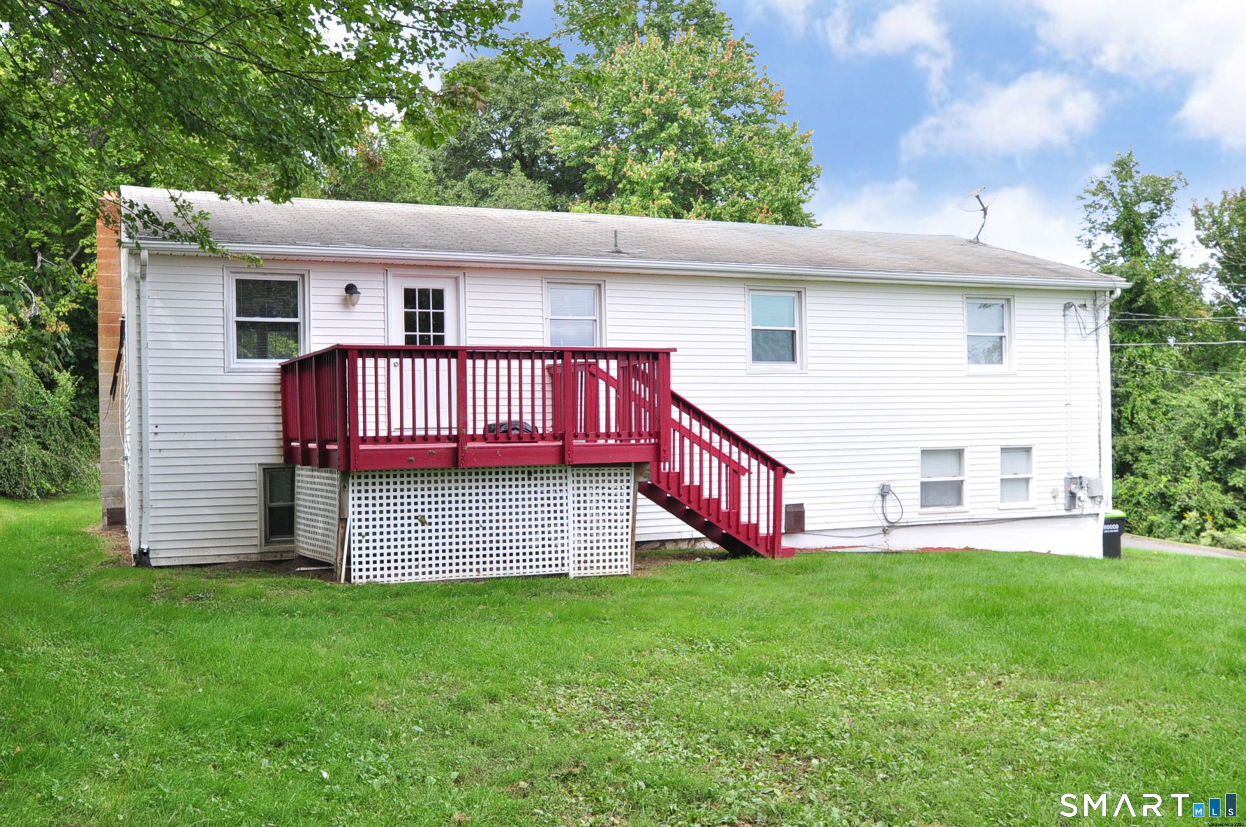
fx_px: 985
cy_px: 414
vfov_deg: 45.5
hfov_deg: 64.6
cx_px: 623
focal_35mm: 28
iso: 320
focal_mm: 19
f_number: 8
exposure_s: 1/200
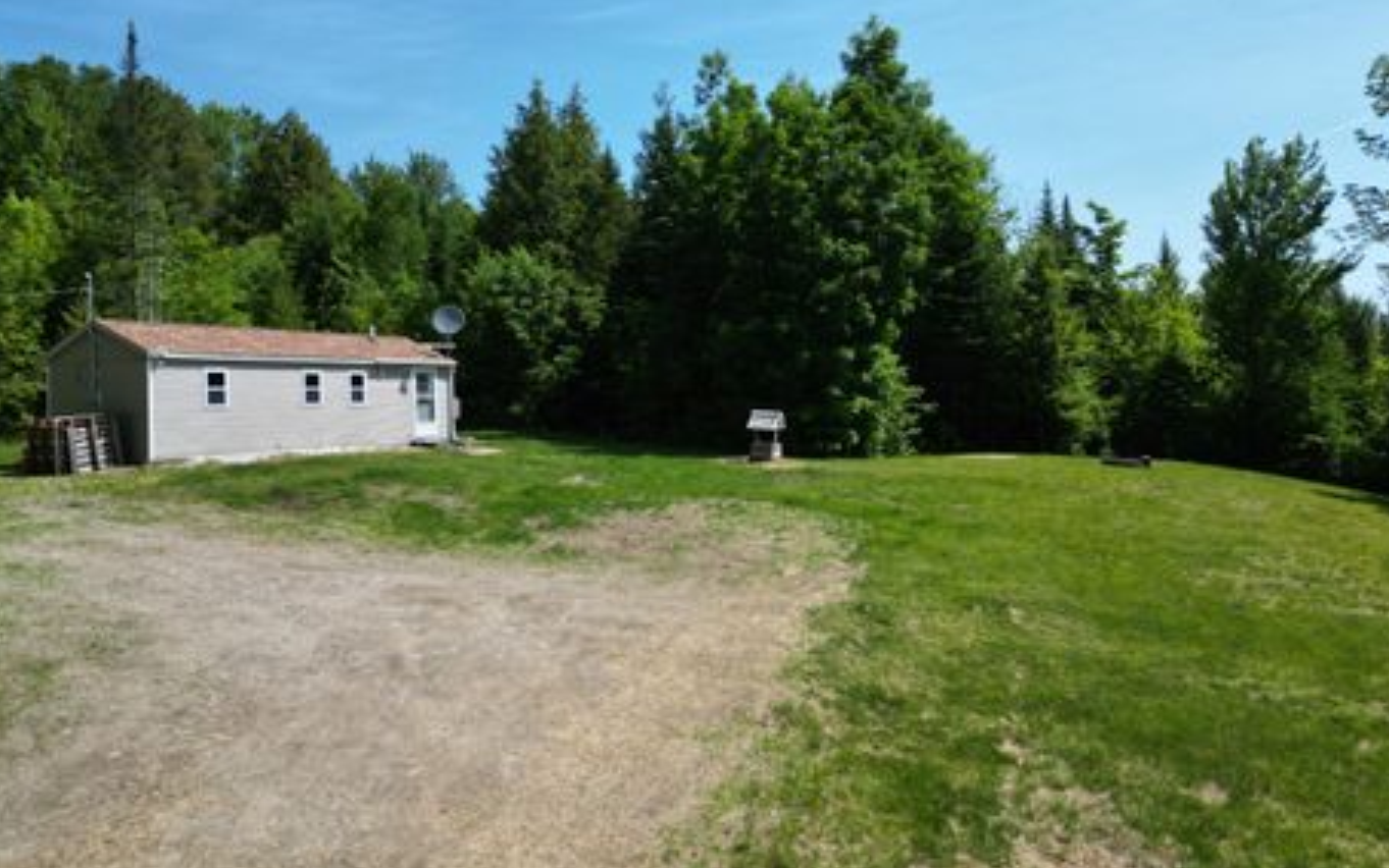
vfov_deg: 44.5
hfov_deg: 66.5
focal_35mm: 28
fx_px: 1060
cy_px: 393
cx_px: 704
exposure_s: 1/3000
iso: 100
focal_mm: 6.72
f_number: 1.7
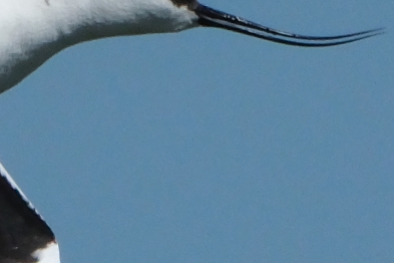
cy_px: 228
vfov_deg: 0.3
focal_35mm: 5149
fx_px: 56349
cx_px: -126
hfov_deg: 0.4
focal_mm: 600
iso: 800
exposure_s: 1/4000
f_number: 8
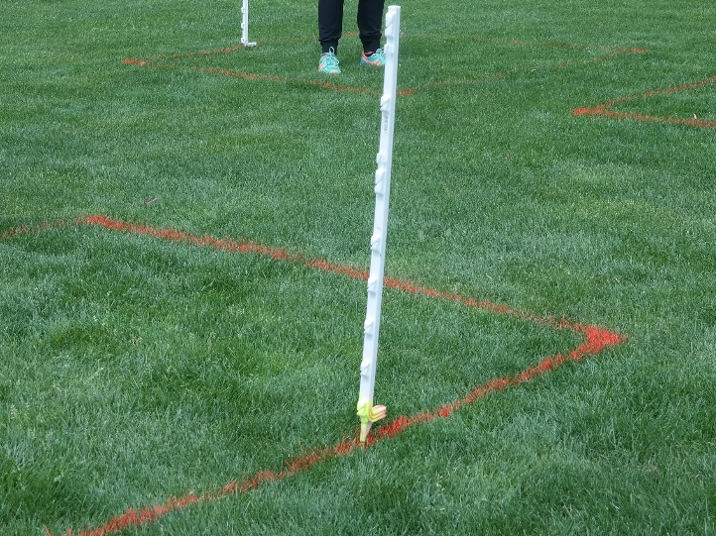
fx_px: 2026
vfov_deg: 14.9
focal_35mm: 98
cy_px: 16
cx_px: 318
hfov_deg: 20.0
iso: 100
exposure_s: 1/400
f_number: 6.3
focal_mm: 30
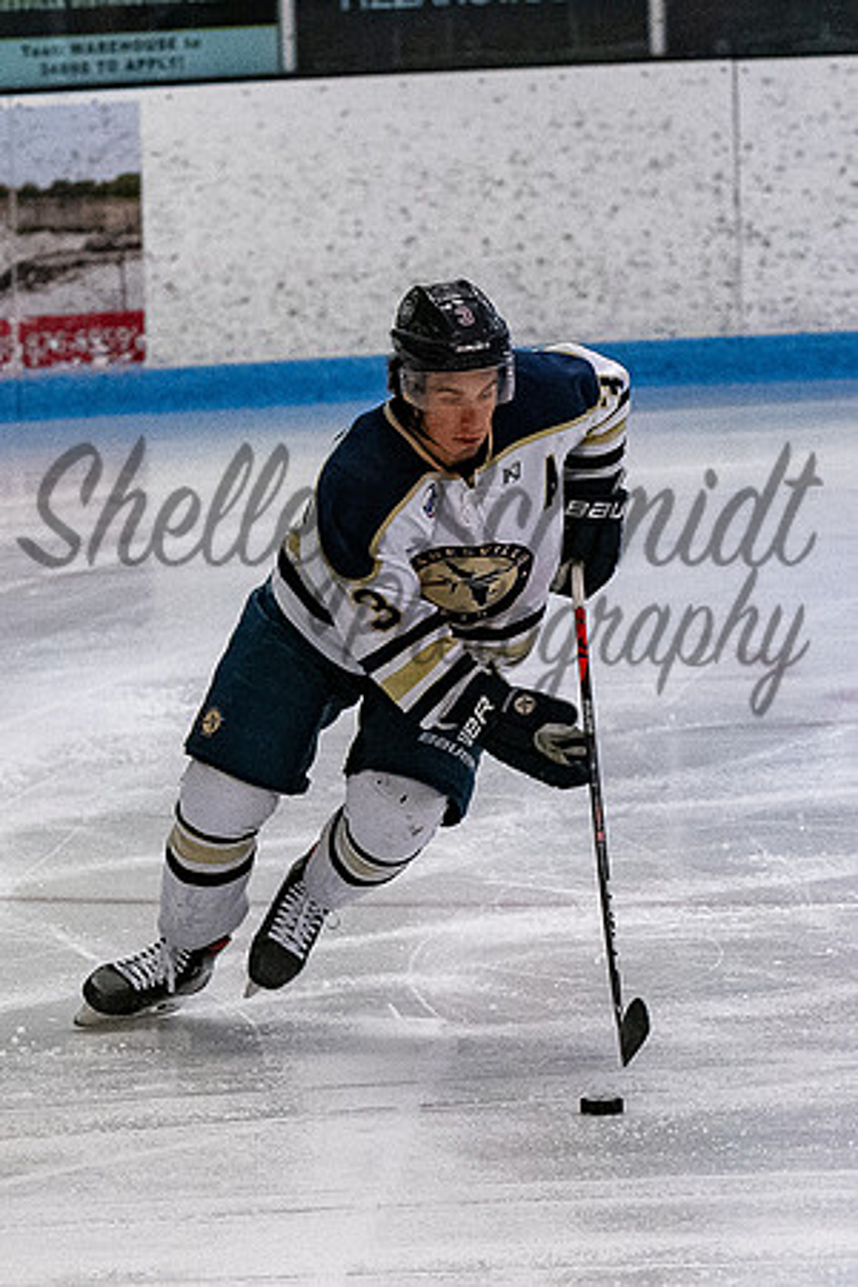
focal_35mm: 394
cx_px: 435
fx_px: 14081
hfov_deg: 3.5
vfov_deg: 5.2
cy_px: 560
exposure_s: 1/800
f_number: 3.5
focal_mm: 122
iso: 2500
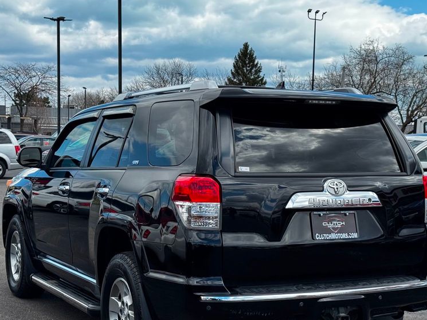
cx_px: 225
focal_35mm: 66
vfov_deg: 22.2
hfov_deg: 29.4
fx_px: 814
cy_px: 202
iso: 64
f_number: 1.78
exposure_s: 1/2513
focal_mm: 6.76
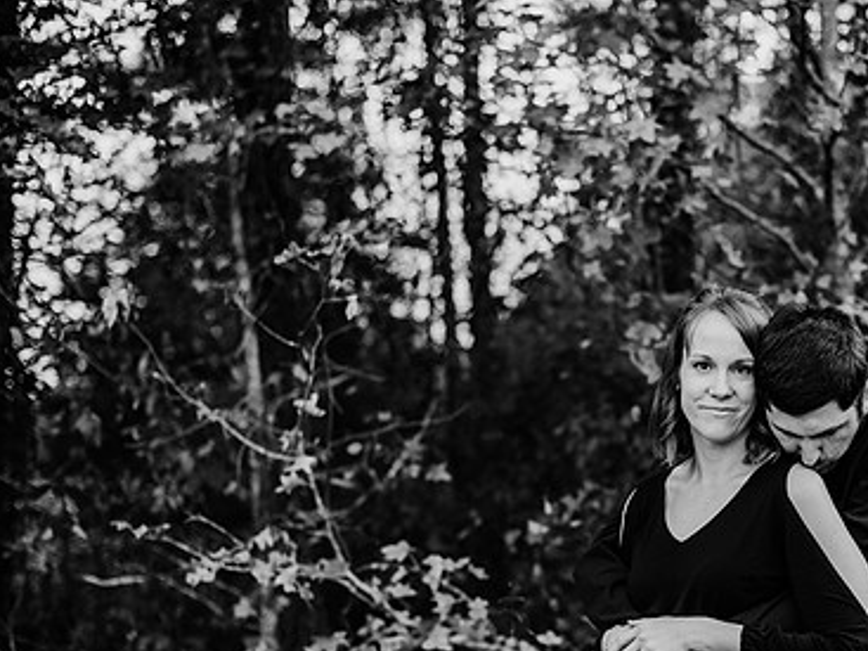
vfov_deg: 19.3
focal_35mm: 76
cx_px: 598
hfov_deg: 25.5
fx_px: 1905
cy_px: 444
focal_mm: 50
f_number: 2.2
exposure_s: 1/800
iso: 320
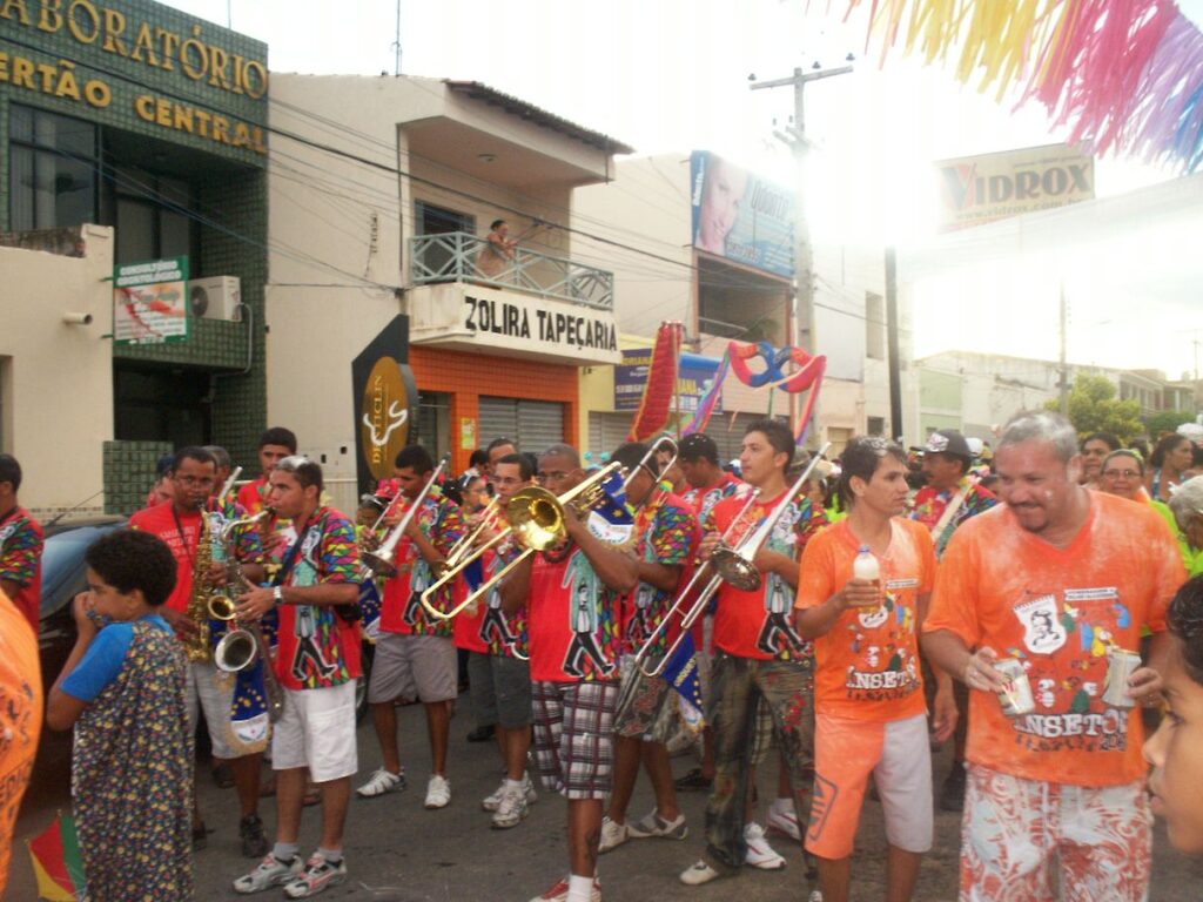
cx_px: 602
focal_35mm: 36
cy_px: 451
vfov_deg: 39.7
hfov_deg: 51.4
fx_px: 1251
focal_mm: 5.9
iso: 140
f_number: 4.5
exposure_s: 1/64
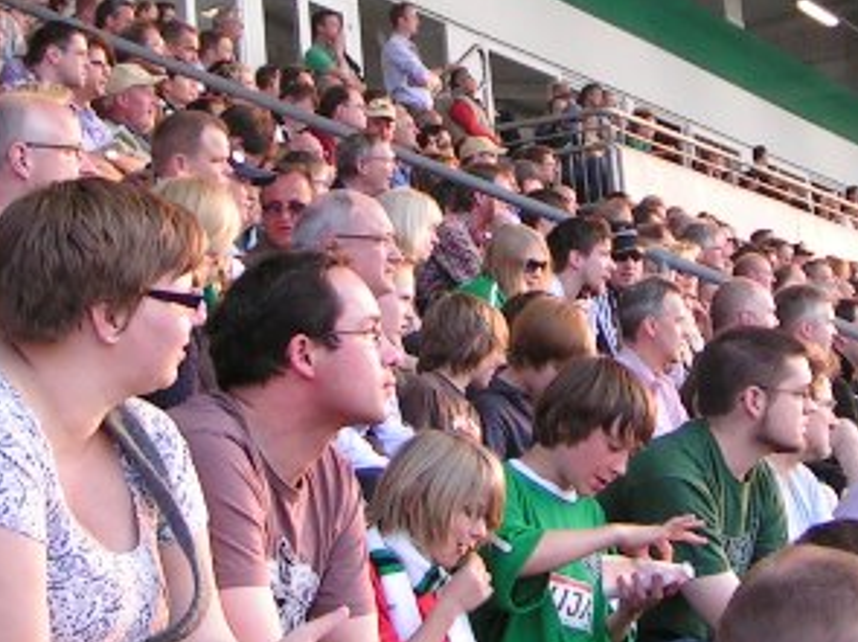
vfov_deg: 14.2
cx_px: 524
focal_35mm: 103
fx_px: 2552
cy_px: 52
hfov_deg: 19.1
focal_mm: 5.8
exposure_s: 1/60
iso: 50
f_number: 3.2
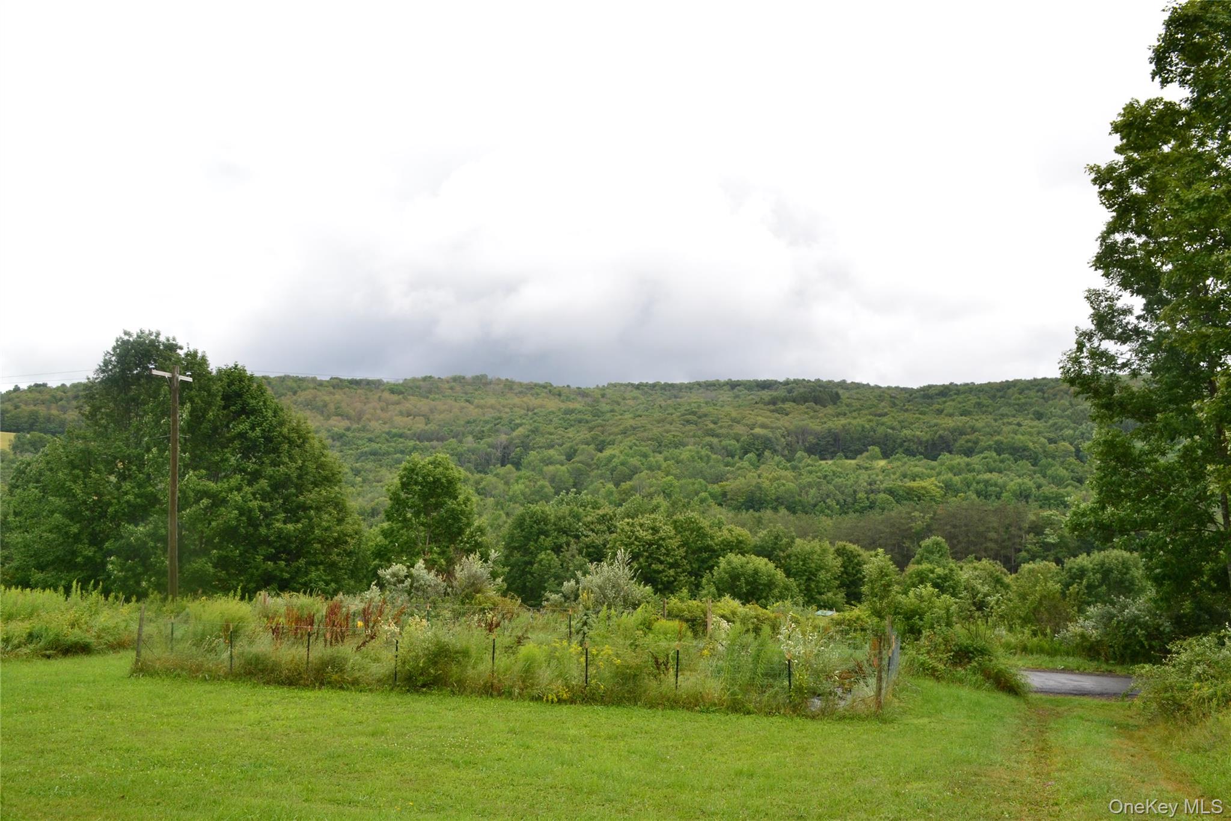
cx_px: 616
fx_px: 1026
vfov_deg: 43.6
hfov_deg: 61.9
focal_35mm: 30
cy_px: 410
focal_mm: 20
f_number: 10
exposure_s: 1/200
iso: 400
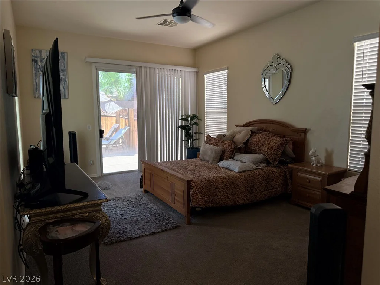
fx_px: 263
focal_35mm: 24
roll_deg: +0.0
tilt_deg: -5.4
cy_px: 142
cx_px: 190
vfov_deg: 56.8
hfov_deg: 71.6
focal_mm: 6.76
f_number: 1.78
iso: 200
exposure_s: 1/120
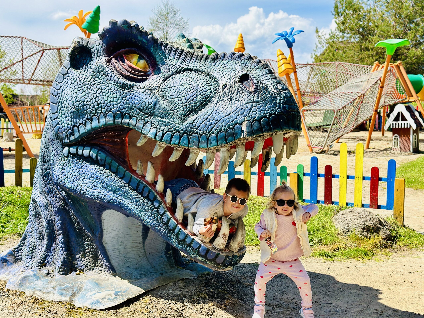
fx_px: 588
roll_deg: -0.6
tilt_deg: -0.6
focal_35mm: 48
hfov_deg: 39.7
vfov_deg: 30.3
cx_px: 212
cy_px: 159
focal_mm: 6.86
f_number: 1.78
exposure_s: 1/3367
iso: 80
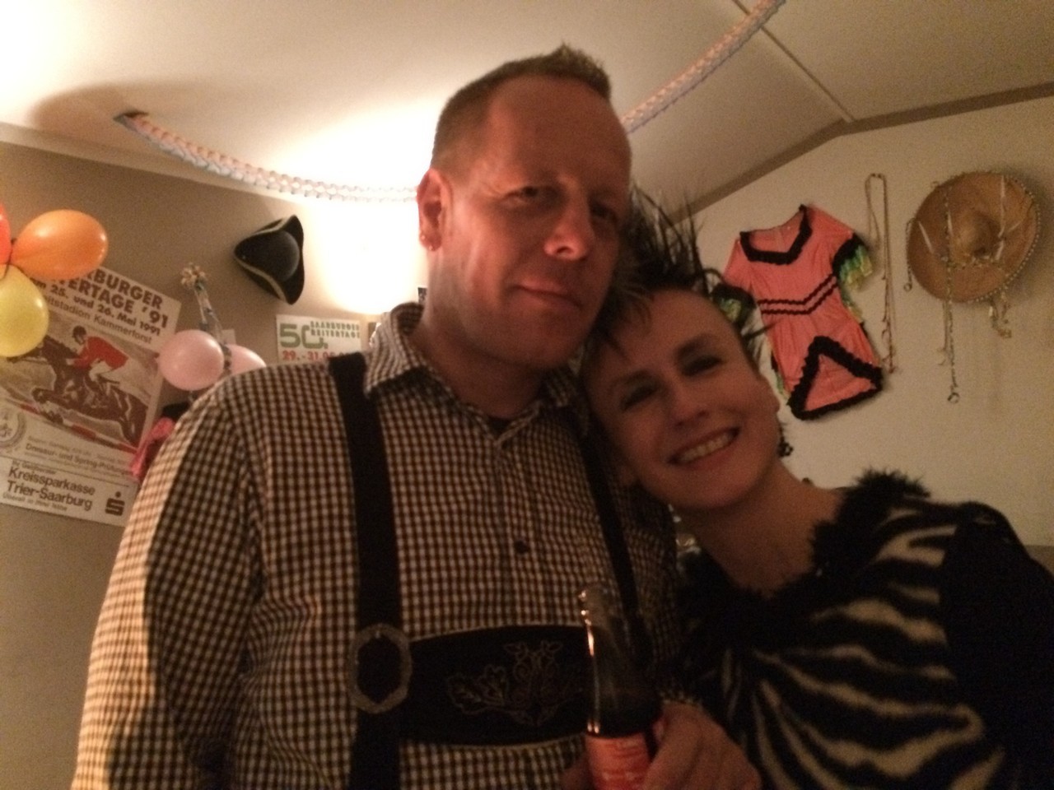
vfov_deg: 48.2
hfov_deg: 61.7
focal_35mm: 29
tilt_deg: +0.1
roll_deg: +2.9
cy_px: 395
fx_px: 883
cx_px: 527
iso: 2000
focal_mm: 4.15
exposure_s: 1/17
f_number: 2.2
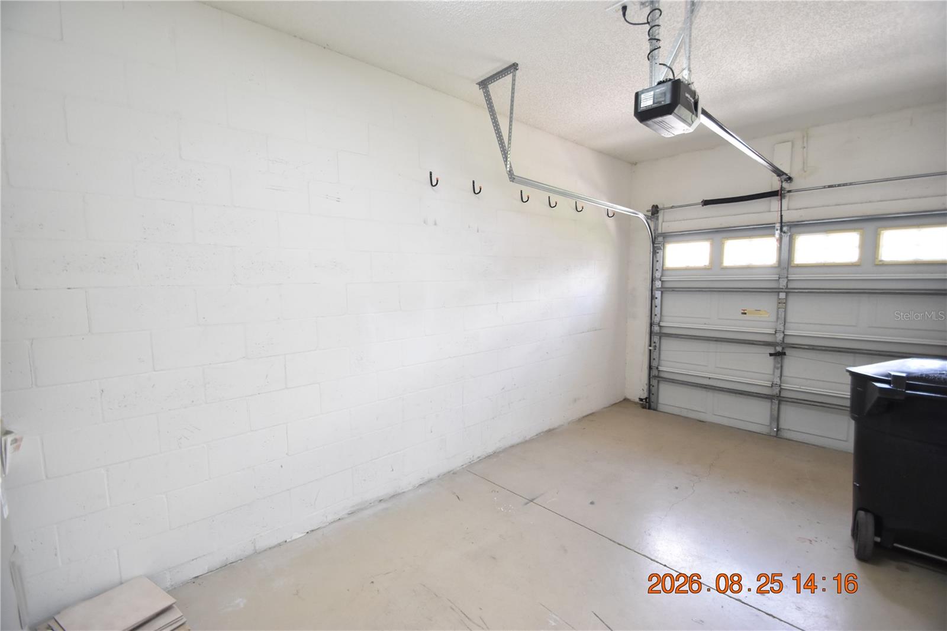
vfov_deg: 77.3
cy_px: 316
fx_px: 394
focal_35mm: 15
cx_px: 474
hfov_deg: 100.4
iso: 1100
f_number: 3.5
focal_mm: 10
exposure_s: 1/60
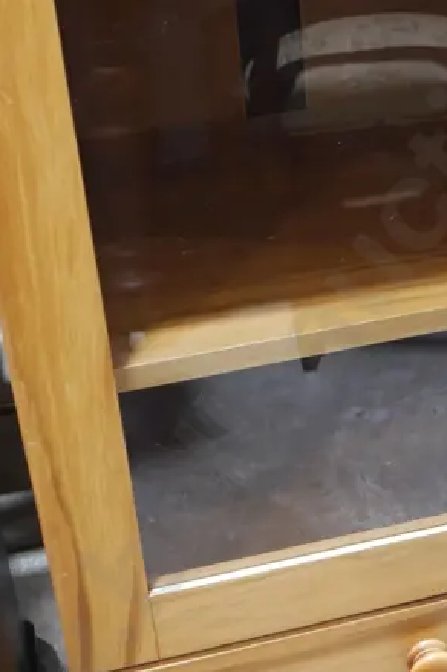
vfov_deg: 29.6
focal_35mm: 68
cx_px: 377
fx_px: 1268
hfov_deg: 19.7
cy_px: 265
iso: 640
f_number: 3.5
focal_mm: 14
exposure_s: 1/60
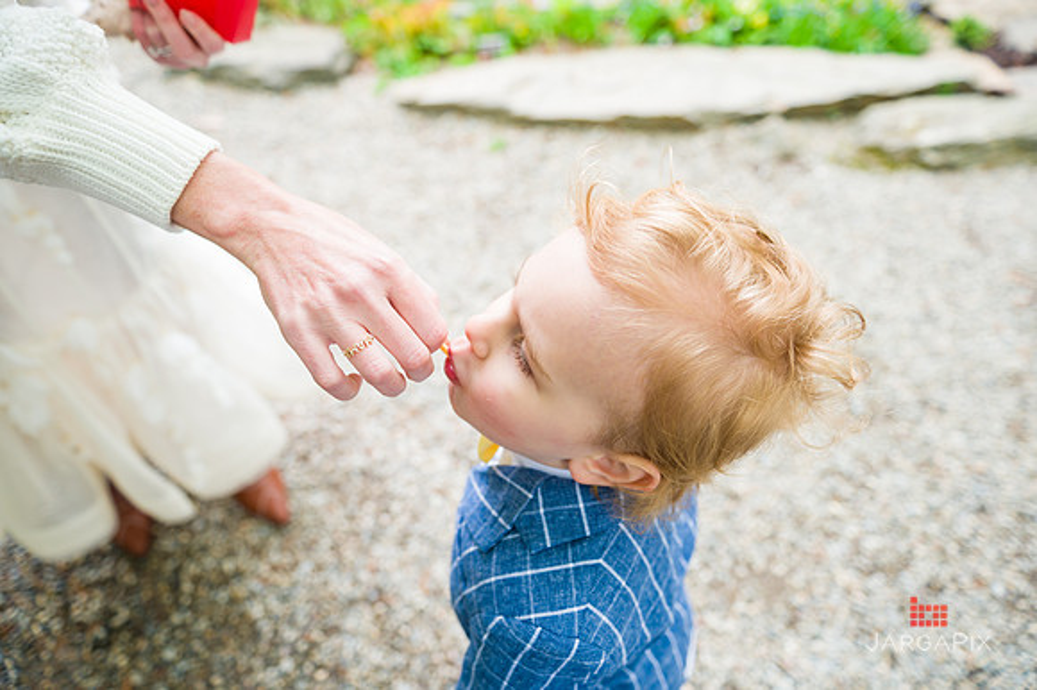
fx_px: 691
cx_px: 518
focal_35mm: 24
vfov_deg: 53.1
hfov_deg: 73.8
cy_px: 345
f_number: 3.5
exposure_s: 1/160
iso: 200
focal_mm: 24
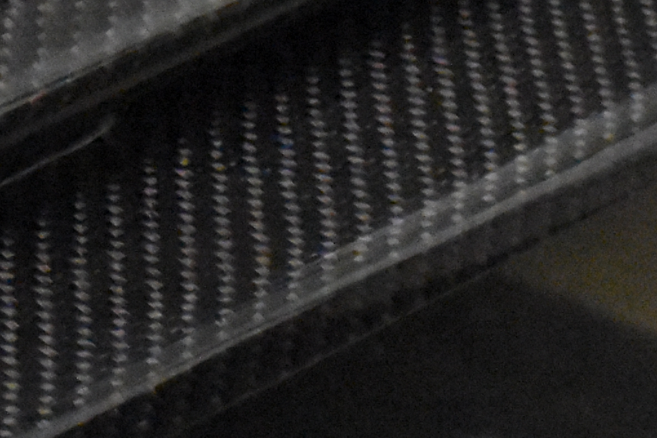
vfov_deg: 4.1
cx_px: 475
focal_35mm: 336
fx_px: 6132
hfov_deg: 6.1
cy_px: -93
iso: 11400
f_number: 4.2
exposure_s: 1/100
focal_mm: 38
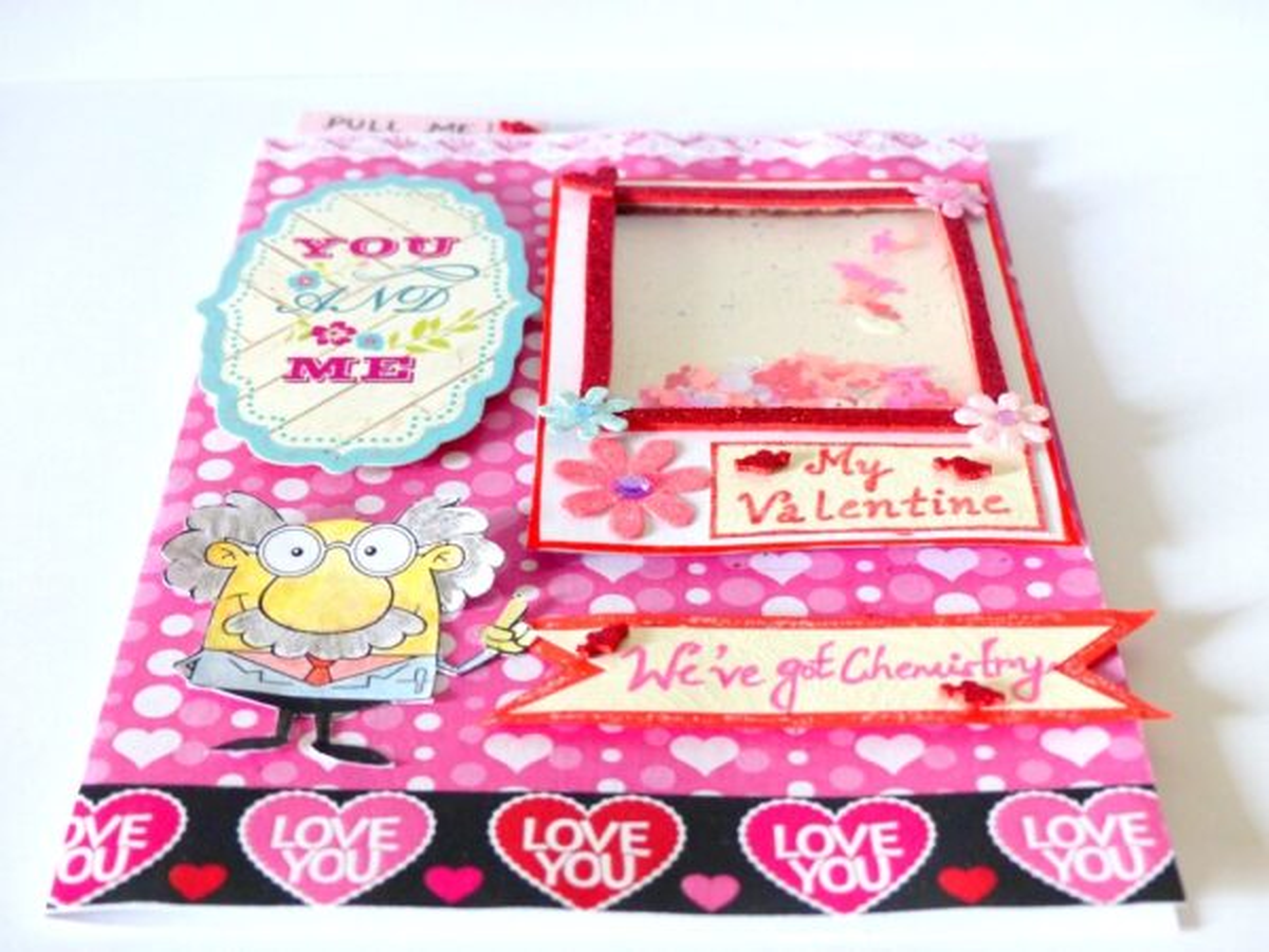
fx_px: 2163
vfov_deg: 24.8
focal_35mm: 59
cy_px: 476
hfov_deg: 32.7
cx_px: 634
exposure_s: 1/60
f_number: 2.8
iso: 320
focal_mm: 10.5
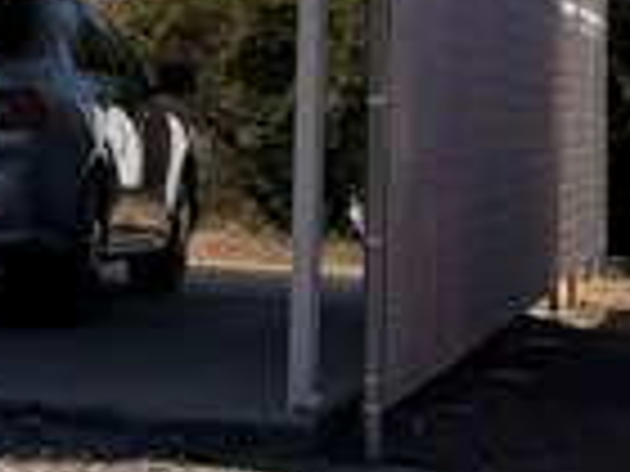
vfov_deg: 8.4
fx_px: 3203
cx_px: -1148
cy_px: -31
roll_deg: -1.2
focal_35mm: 176
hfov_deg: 9.3
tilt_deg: +1.3
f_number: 1.78
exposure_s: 1/7353
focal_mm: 6.76
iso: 80
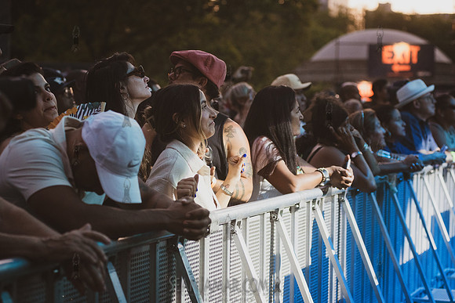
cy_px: 152
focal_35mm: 80
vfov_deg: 17.1
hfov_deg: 25.4
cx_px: 228
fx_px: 1011
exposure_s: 1/400
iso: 4000
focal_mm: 80
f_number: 4
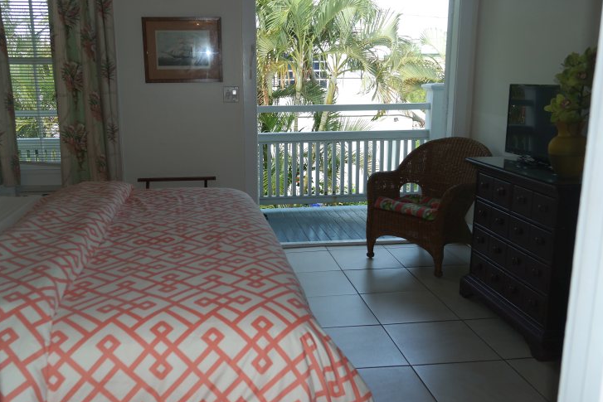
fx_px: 553
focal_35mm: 33
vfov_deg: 40.0
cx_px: 273
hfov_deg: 57.1
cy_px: 206
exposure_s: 1/100
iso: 100
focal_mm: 20
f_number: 4
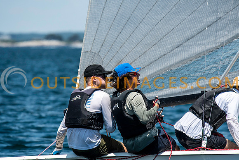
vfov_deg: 3.1
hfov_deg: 4.6
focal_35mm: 450
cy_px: 80
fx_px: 2988
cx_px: 120
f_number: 5.6
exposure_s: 1/2000
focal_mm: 300
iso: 320
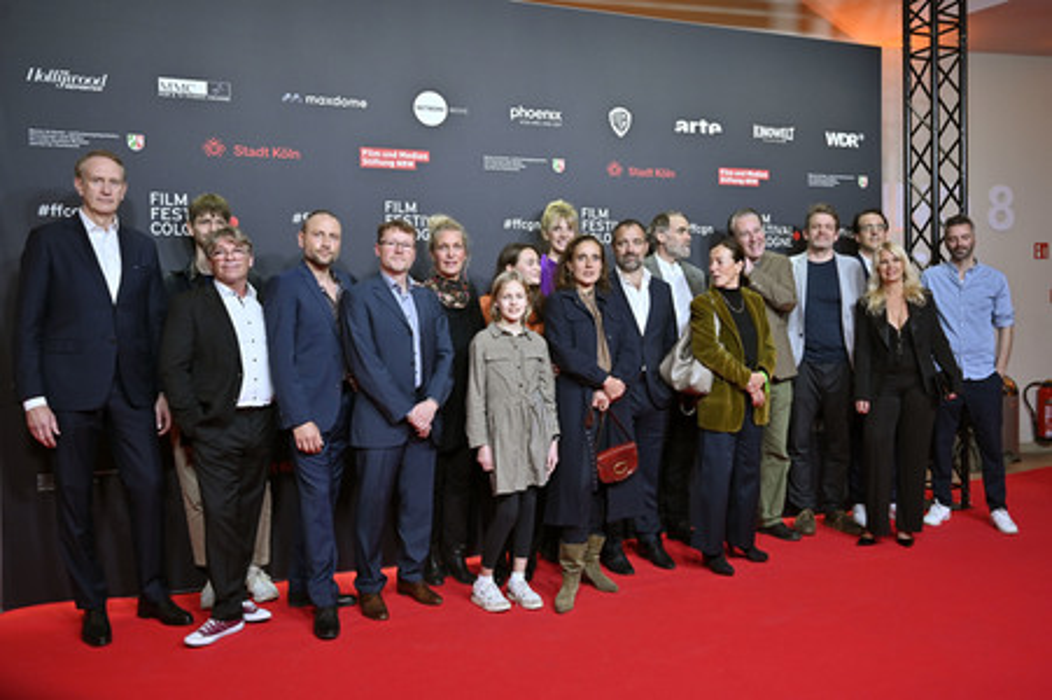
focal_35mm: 29
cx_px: 526
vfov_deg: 44.9
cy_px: 350
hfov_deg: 63.7
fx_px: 847
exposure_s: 1/200
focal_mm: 29
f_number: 4.5
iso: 800
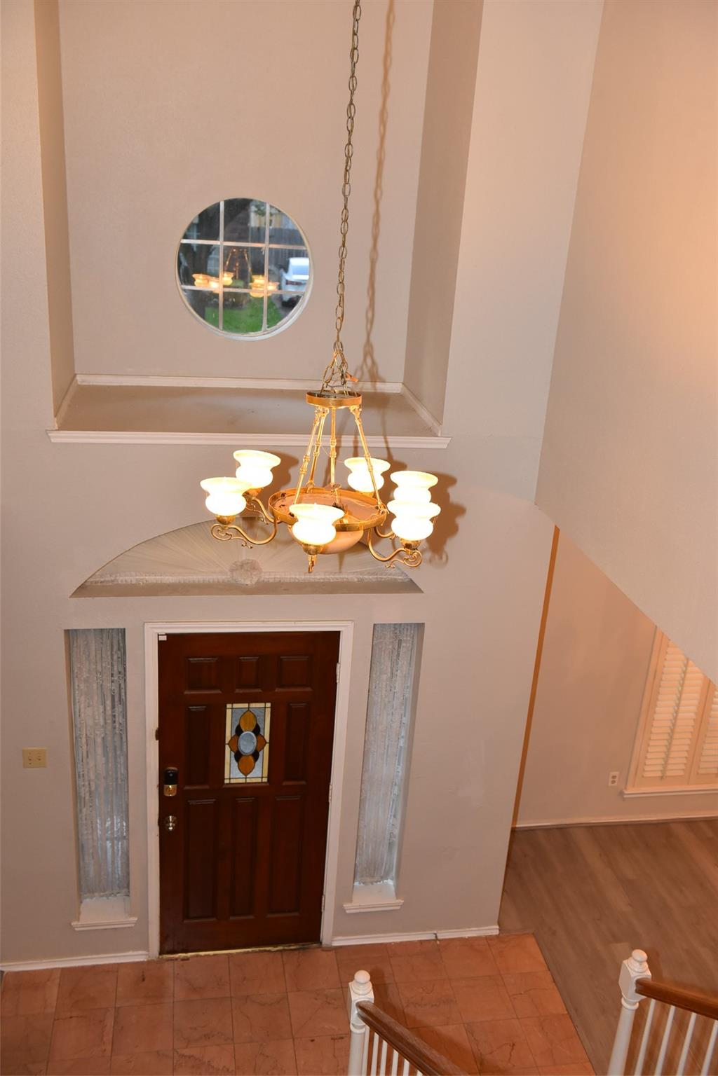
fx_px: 957
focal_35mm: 32
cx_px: 359
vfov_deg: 58.7
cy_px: 538
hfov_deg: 41.1
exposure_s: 1/100
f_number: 5
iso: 800
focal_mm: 32
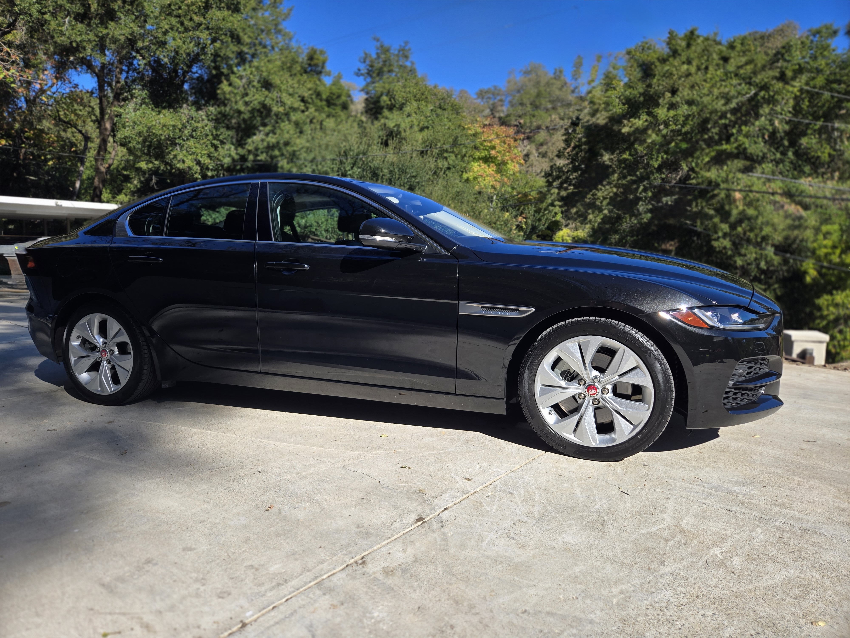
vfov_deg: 58.9
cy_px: 319
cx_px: 425
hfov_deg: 73.9
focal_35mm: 23
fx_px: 565
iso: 25
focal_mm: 5.4
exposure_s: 1/1332
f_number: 1.8
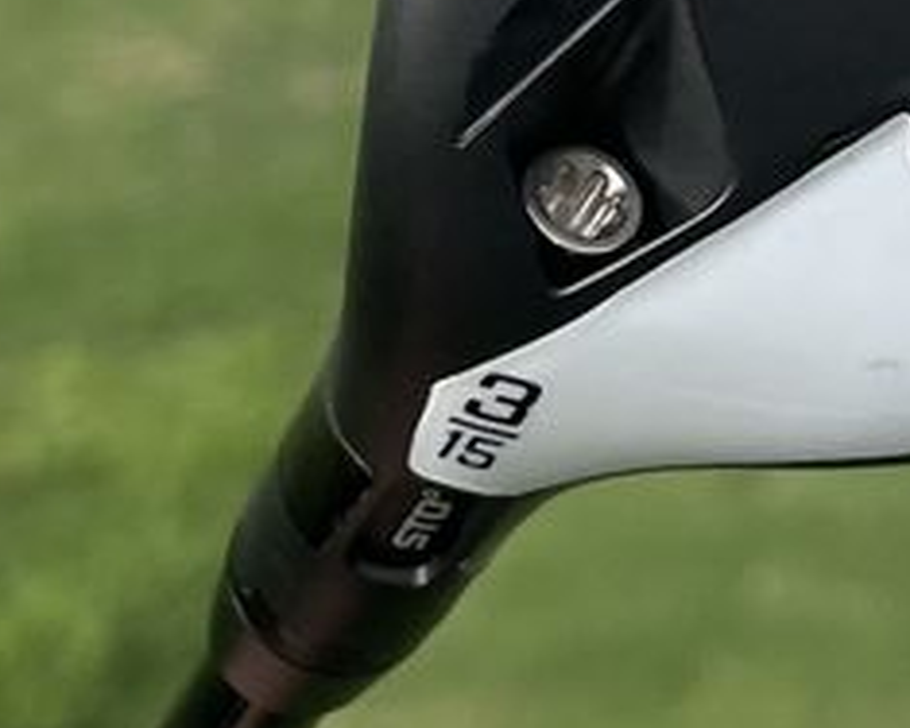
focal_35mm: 138
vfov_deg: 11.0
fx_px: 3717
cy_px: -124
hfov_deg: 13.7
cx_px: 991
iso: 32
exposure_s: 1/2506
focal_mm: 4.2
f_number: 1.6
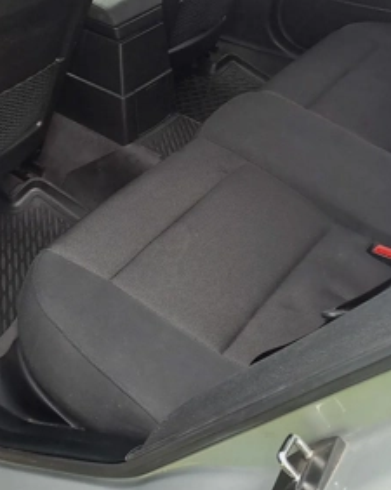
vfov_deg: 35.2
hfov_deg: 29.1
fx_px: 753
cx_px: 170
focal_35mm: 52
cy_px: 120
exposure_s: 1/50
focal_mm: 4.65
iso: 40
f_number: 1.8
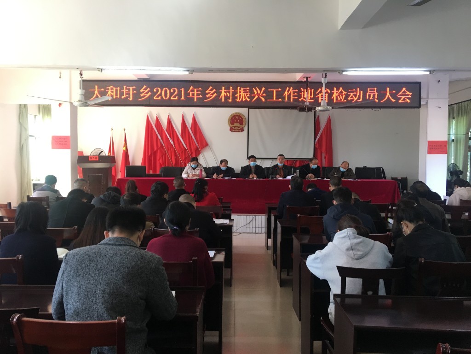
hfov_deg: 61.7
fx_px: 395
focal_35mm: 29
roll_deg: +0.1
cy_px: 177
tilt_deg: -1.9
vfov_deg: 48.2
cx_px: 236
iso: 64
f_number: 2.2
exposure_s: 1/33
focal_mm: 4.15
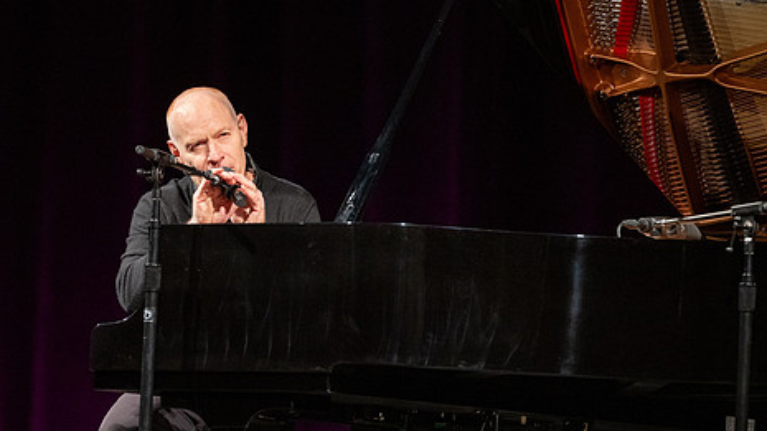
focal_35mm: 341
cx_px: 237
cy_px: 237
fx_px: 6932
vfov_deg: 3.6
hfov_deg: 6.3
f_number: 2.8
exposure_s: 1/320
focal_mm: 200
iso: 1600
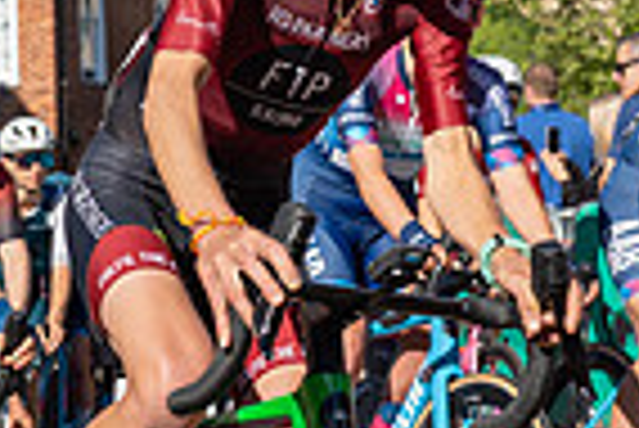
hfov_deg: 15.1
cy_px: -43
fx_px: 2399
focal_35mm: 135
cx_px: 180
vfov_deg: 10.1
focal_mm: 33
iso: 100
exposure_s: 1/800
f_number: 4
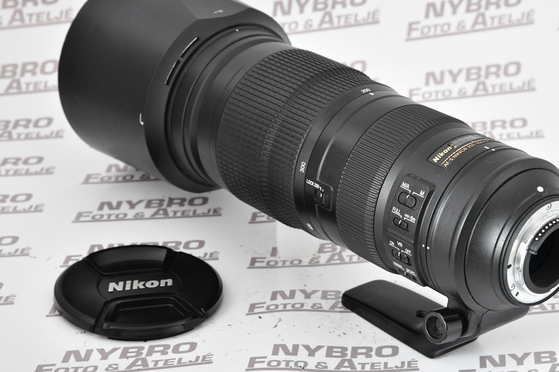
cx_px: 291
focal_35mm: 106
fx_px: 1646
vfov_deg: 12.9
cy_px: 174
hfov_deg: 19.3
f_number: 11
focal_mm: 95
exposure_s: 1/200
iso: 2500
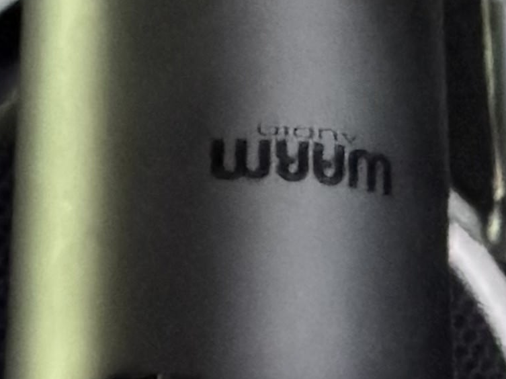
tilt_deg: +5.3
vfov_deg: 2.0
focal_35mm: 759
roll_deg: +1.2
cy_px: -61
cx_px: 218
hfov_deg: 2.6
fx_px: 11089
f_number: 2.8
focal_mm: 16.89
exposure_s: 1/20
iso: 3200
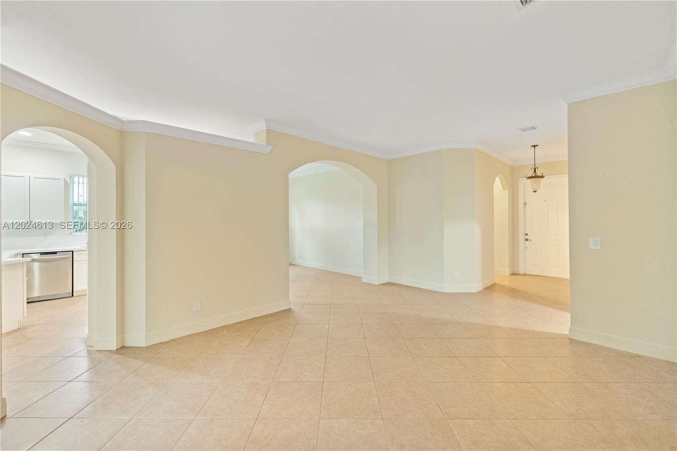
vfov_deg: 81.2
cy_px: 226
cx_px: 338
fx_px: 263
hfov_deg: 104.3
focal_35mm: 14
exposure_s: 1/125
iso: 5000
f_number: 2
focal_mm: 14
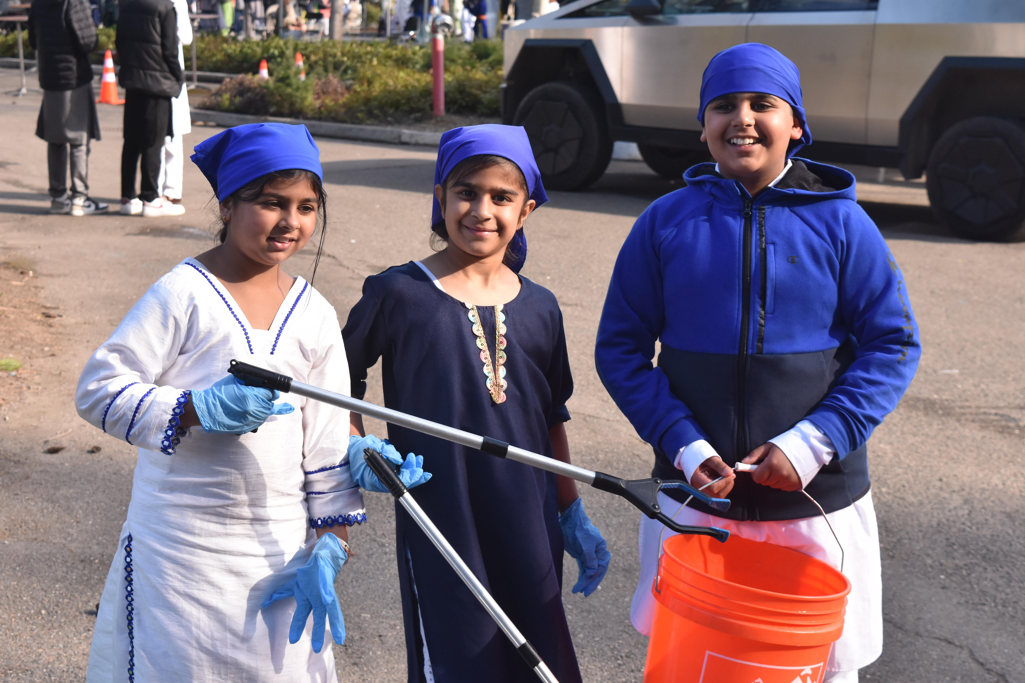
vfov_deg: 20.2
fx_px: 1922
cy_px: 342
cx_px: 512
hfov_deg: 29.9
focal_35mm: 68
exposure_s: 1/500
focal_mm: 45
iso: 720
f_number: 8
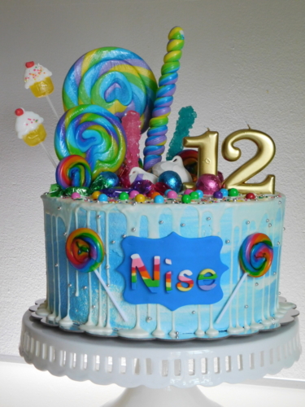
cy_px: 204
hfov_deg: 20.7
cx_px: 152
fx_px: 834
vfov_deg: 27.4
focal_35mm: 71
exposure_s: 1/30
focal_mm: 12.6
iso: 360
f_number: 4.3
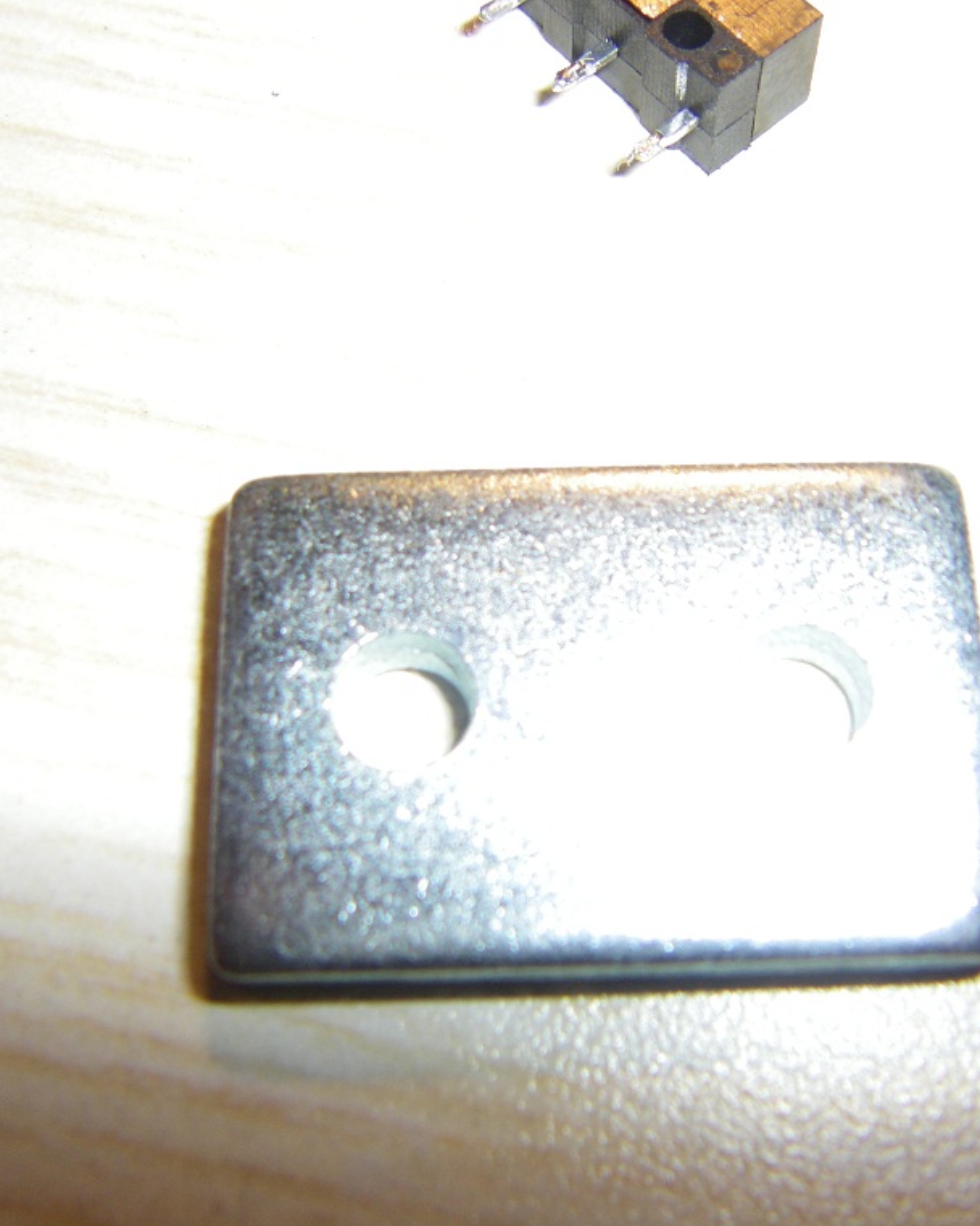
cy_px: 616
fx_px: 1813
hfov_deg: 30.2
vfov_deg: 37.3
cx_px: 554
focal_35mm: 50
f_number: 7
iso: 125
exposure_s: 1/50
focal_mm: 6.3
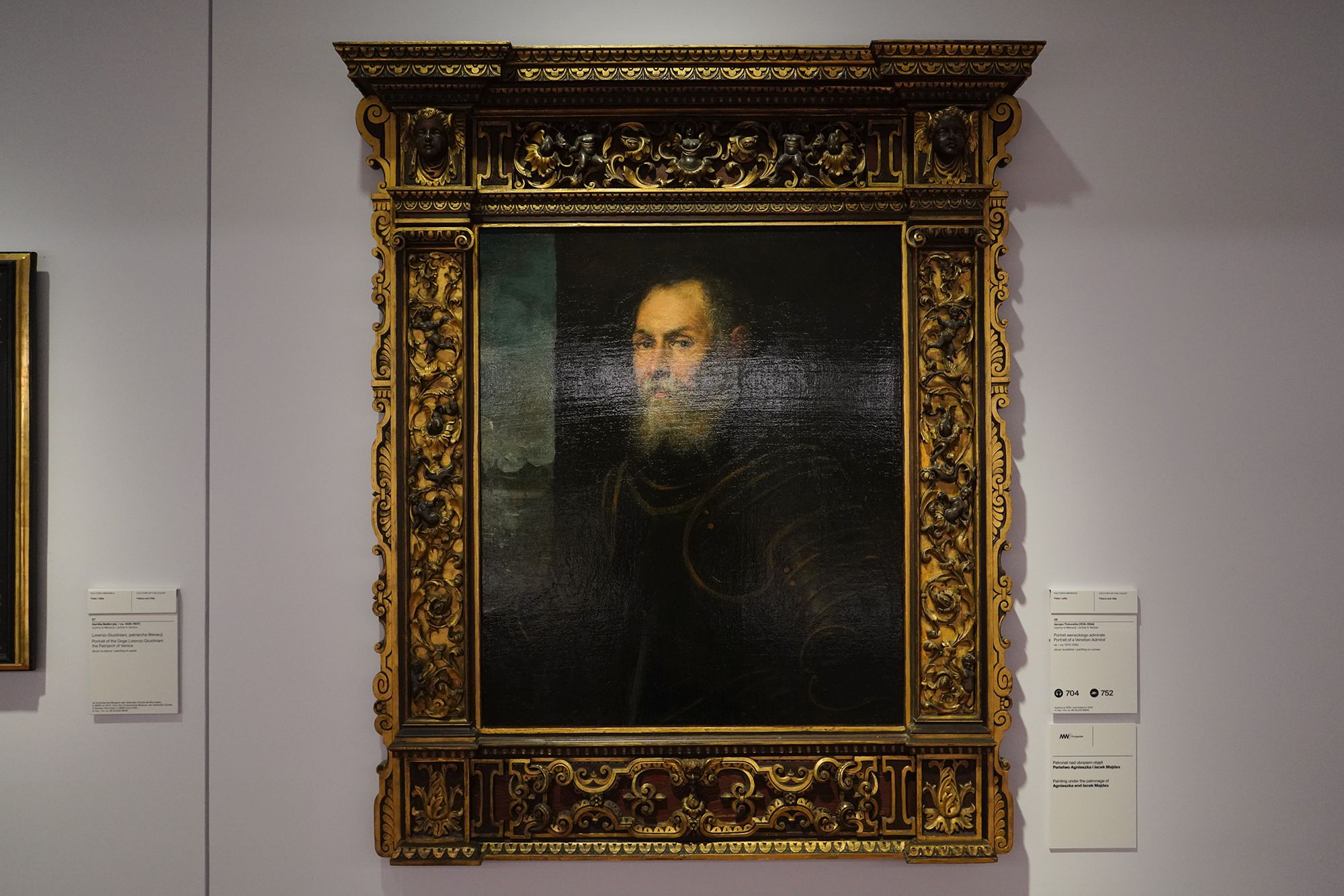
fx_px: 896
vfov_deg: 53.1
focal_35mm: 24
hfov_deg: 73.7
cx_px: 672
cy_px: 448
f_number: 5
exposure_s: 1/80
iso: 3200
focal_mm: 24
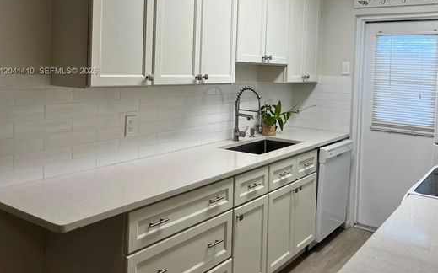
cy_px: 72
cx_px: 262
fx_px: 406
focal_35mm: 34
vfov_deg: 36.5
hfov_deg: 56.3
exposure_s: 1/120
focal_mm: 5.1
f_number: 1.6
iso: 50
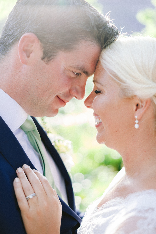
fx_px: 325
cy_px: 117
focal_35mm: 50
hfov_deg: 27.0
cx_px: 78
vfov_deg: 39.6
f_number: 2
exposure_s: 1/250
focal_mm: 50
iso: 250
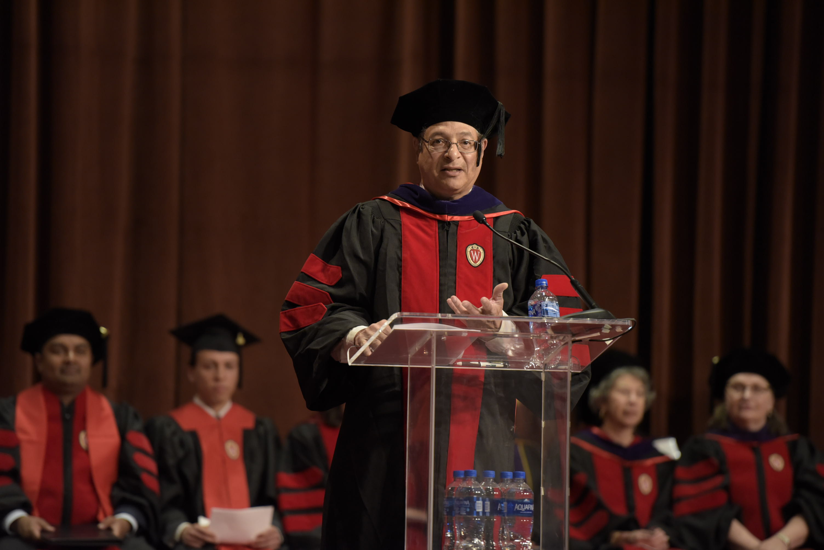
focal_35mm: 200
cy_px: 275
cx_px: 412
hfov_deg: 10.3
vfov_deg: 6.9
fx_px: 4579
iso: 2500
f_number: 2.8
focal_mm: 200
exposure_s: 1/200
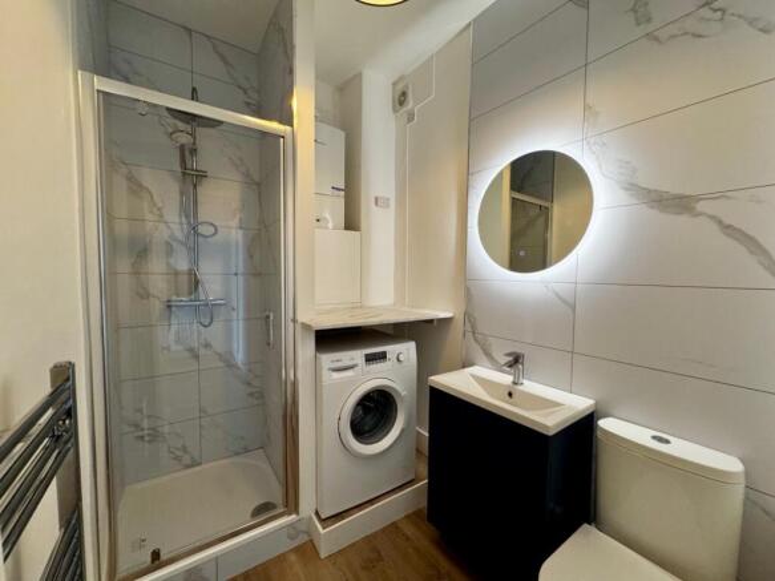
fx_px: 313
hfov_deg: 102.1
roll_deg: -0.1
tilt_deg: -2.8
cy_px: 290
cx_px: 388
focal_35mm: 14
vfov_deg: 85.7
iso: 250
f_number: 2.2
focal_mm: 2.22
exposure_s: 1/99
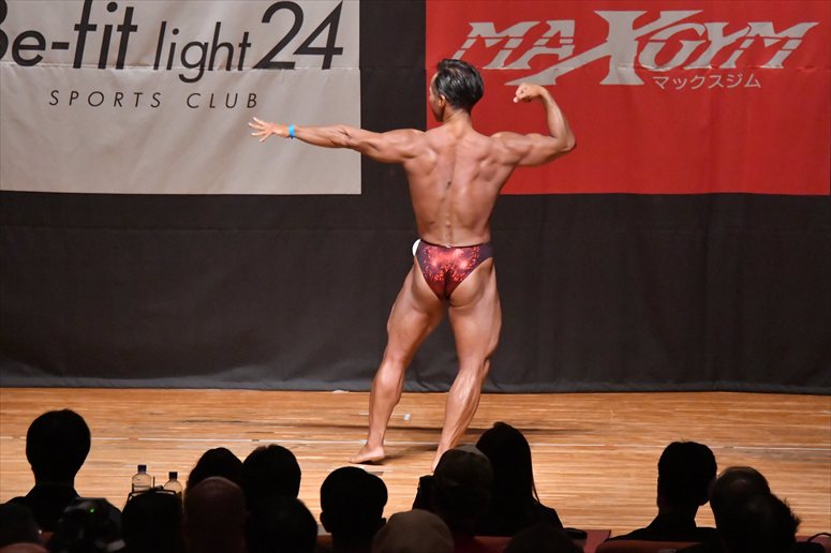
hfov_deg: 8.6
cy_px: 276
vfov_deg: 5.7
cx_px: 416
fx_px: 5537
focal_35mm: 240
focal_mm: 160
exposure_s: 1/400
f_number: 5.6
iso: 12800
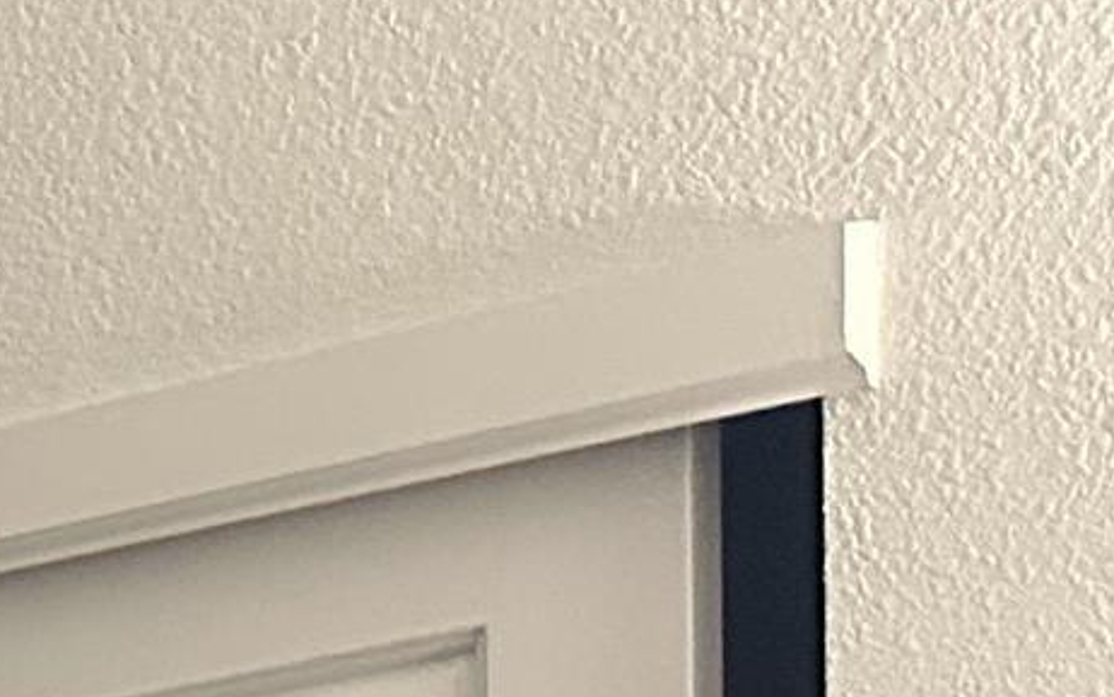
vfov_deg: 7.0
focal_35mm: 169
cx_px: -2233
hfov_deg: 9.6
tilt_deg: -3.3
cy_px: 2050
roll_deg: +1.1
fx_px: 5132
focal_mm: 6.86
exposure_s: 1/40
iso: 640
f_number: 1.78
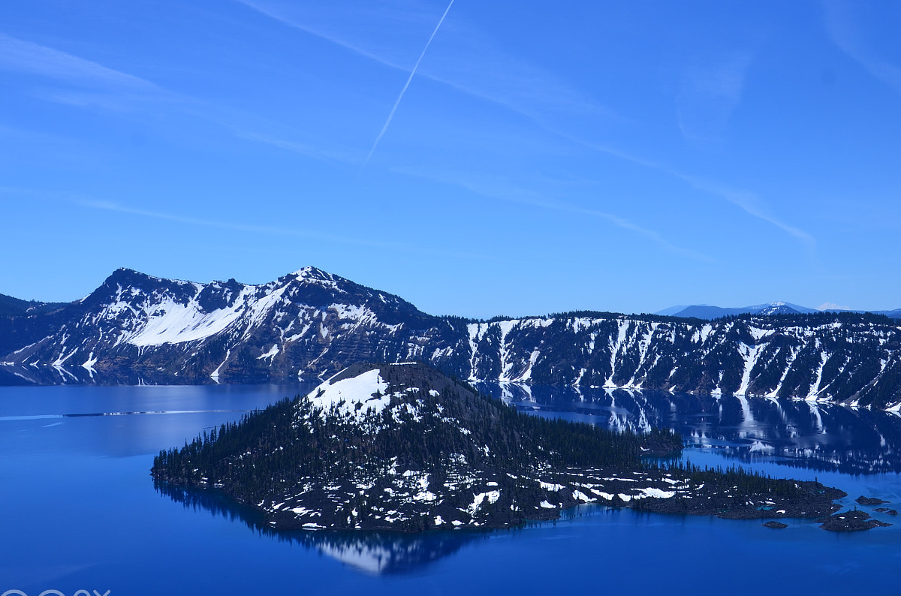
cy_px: 308
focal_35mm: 48
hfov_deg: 41.1
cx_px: 525
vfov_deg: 27.9
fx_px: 1198
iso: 100
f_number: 9
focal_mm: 24
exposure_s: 1/320
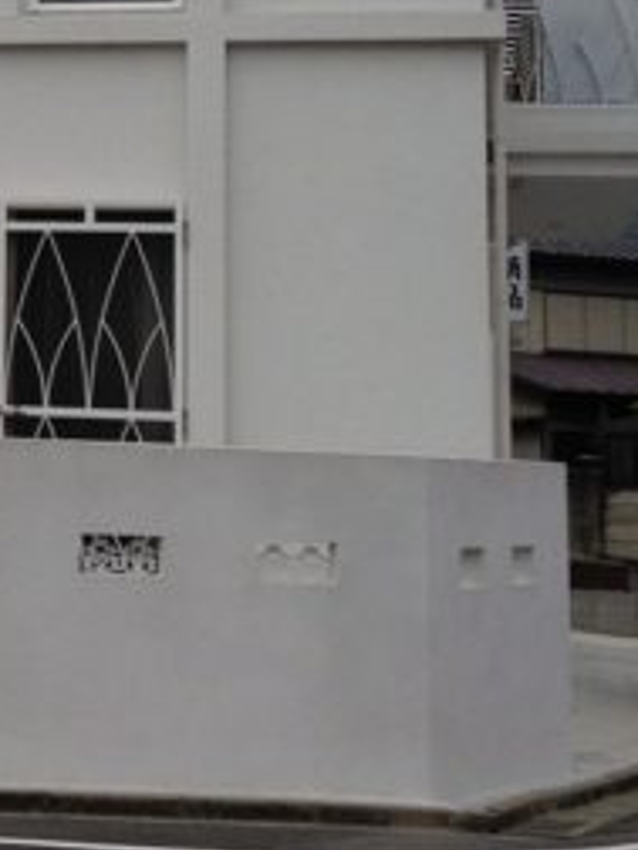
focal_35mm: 111
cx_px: -267
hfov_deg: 12.8
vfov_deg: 17.4
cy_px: 54
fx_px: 2728
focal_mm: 4.28
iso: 64
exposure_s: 1/3247
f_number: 2.4
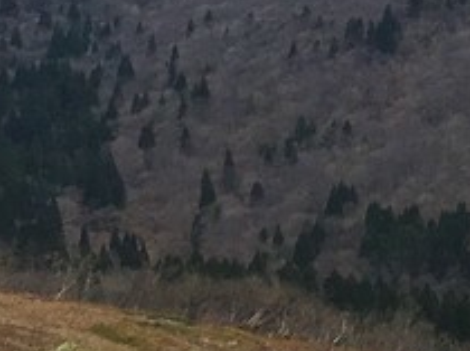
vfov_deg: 8.3
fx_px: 2251
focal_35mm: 166
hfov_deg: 10.6
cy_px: -438
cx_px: 1032
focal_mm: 4.15
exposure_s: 1/3077
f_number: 2.2
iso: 25
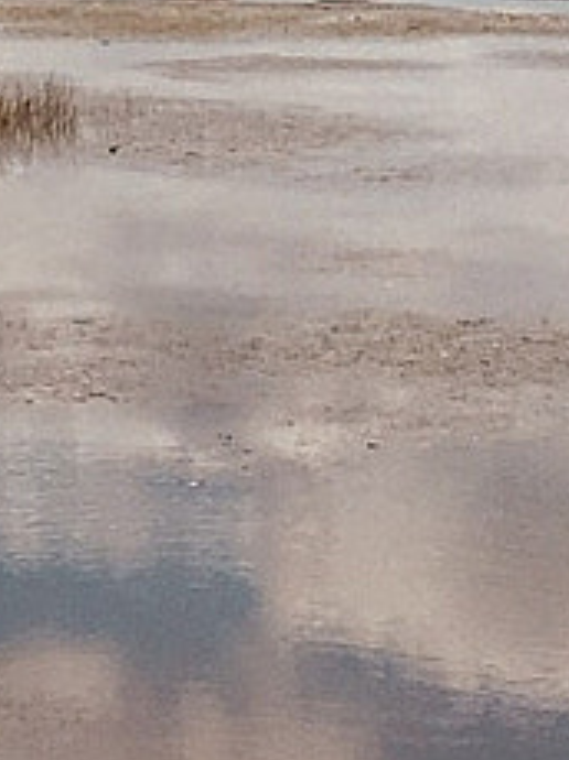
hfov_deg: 6.9
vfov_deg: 8.8
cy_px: -1104
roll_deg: +0.6
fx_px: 4435
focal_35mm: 202
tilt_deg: +9.0
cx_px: -844
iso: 25
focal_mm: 4.15
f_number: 2.2
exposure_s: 1/4049
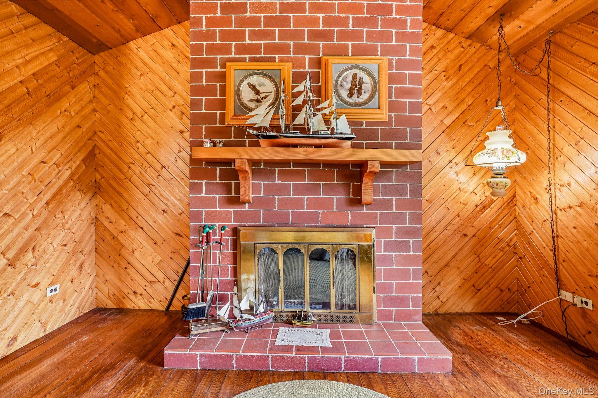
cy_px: 199
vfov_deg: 73.7
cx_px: 299
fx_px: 266
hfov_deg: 96.7
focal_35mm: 16
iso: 320
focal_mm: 16
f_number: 8
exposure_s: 1/15
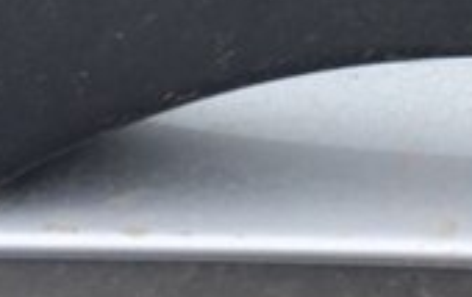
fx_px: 1534
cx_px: 497
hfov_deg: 17.0
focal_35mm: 119
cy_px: -379
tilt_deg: -16.7
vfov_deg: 9.9
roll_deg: -4.3
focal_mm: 4.15
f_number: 2.2
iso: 32
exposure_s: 1/775
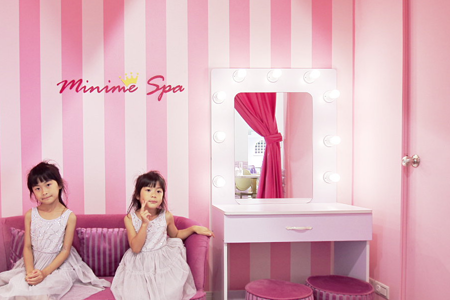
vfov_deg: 51.2
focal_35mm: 25
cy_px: 164
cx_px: 134
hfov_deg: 68.5
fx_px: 312
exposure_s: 1/25
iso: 200
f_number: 3.5
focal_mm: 10
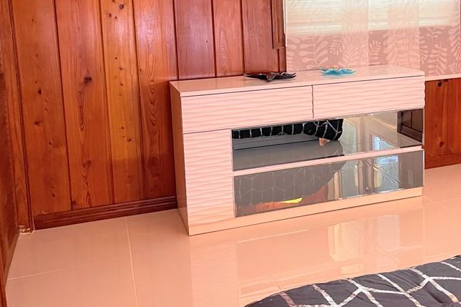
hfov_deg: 44.9
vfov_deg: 30.6
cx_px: 296
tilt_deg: -8.1
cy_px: 72
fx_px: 550
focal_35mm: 43
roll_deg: +1.4
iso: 500
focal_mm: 5.1
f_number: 1.6
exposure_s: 1/40
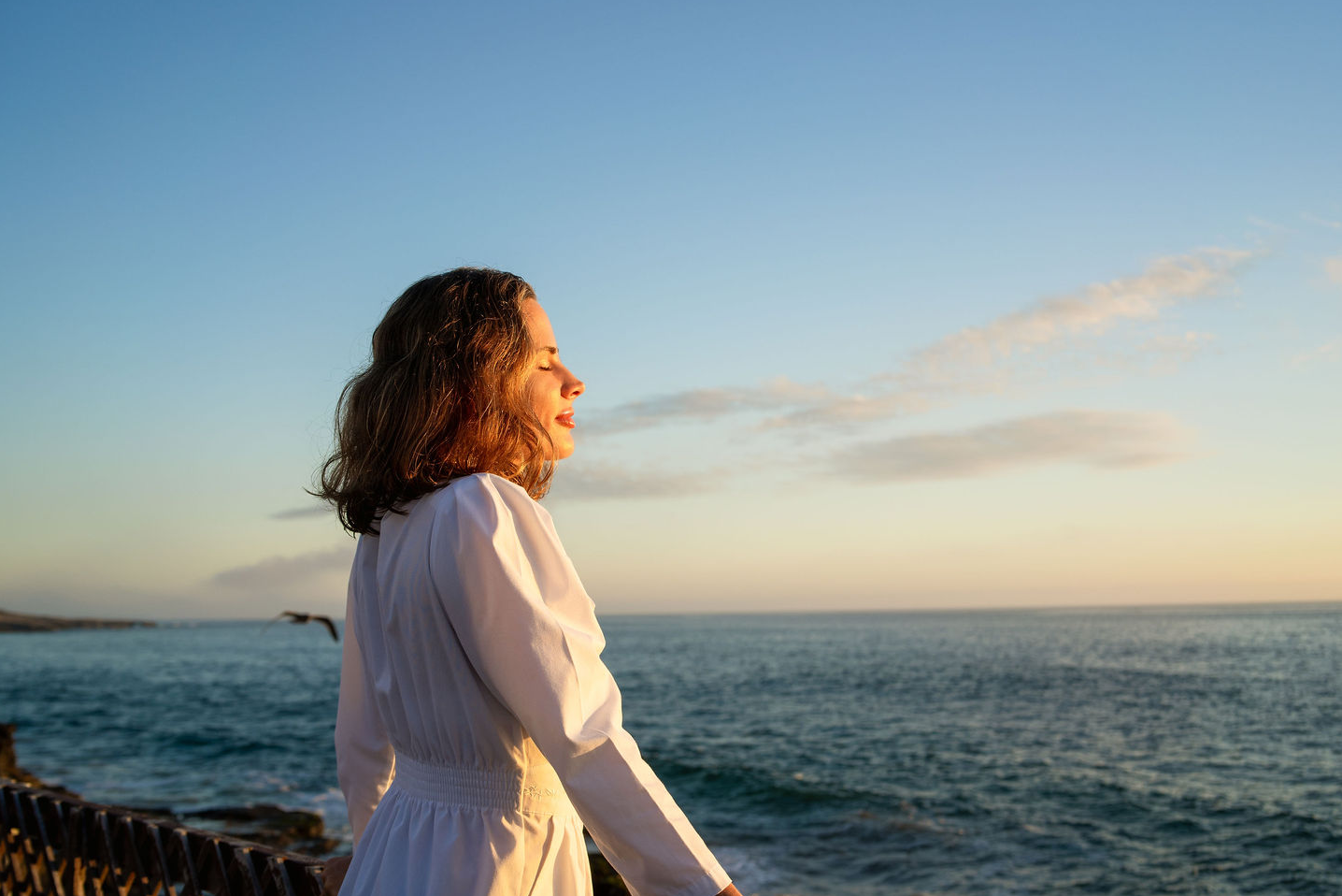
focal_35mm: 39
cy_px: 449
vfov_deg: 34.2
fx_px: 1454
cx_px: 701
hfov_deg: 49.5
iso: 125
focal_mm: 35
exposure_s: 1/320
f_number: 5.6
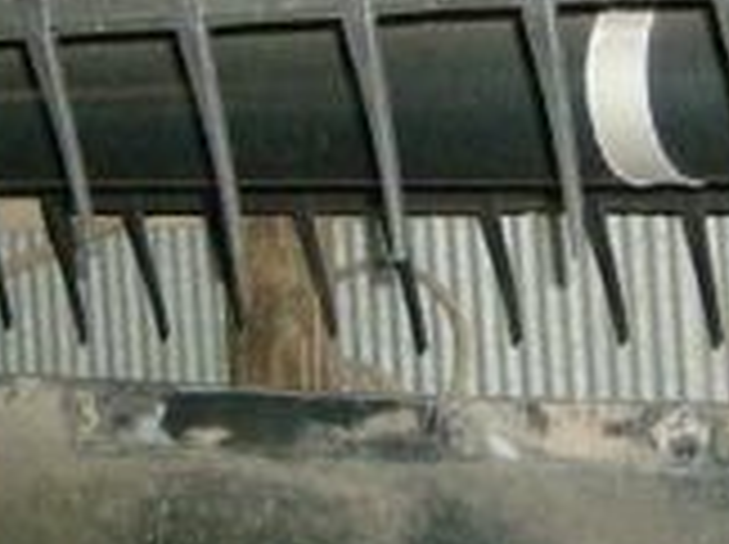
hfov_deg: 16.3
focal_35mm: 121
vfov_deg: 12.1
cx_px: 292
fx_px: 2544
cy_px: 13
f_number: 2.8
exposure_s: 1/60
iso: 200
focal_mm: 6
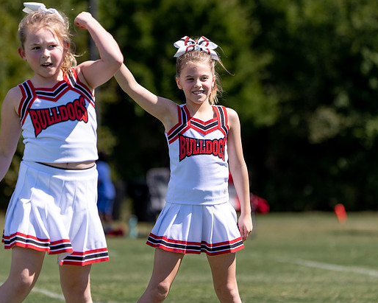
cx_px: 189
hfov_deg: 5.2
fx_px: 4172
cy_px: 144
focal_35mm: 373
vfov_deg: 4.1
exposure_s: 1/1250
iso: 200
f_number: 5.6
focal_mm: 271
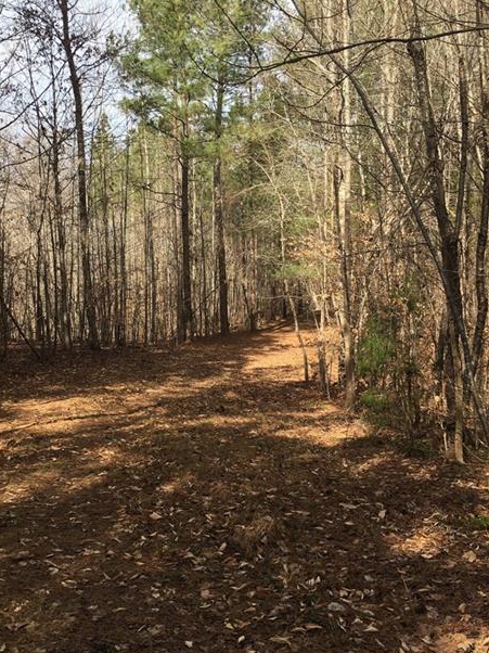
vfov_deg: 50.2
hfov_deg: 38.5
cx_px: 204
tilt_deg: -4.6
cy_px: 329
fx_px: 697
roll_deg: +0.4
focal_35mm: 37
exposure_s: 1/739
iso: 25
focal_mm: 4.15
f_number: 2.2
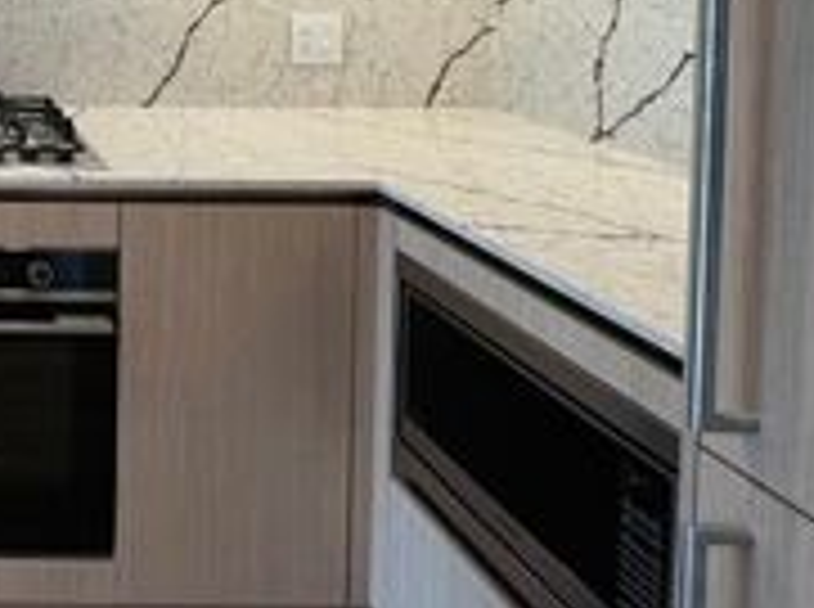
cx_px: -130
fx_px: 845
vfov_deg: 34.4
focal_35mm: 36
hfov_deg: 39.4
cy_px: -52
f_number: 1.8
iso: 80
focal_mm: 1.57
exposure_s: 1/120
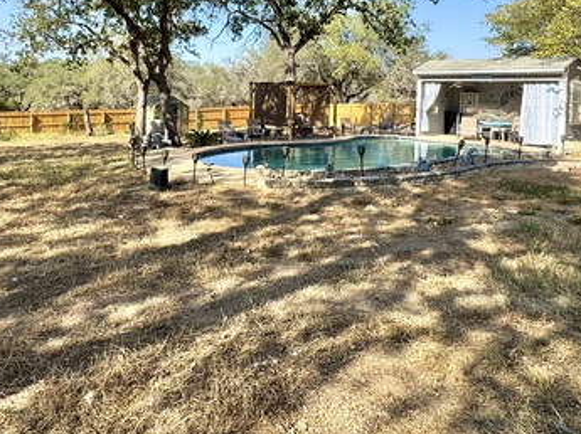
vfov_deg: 50.4
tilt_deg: -1.1
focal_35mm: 26
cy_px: 99
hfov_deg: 66.9
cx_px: 243
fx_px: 436
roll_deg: -2.0
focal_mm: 2.22
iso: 40
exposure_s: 1/840
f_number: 2.2
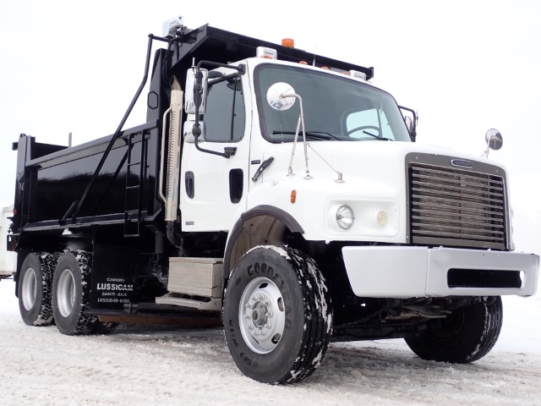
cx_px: 270
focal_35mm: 44
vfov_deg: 32.9
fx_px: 688
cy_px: 203
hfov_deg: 42.9
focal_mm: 7.84
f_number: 4
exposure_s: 1/640
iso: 100
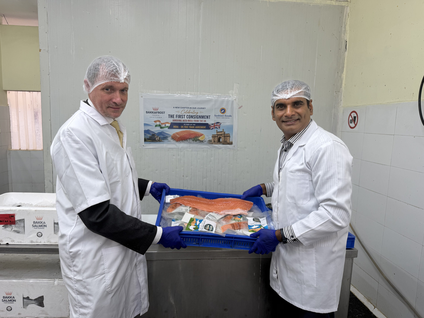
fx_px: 294
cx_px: 212
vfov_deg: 56.8
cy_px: 159
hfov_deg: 71.6
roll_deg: -1.4
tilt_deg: -6.1
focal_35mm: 24
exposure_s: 1/100
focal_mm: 6.76
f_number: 1.78
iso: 80
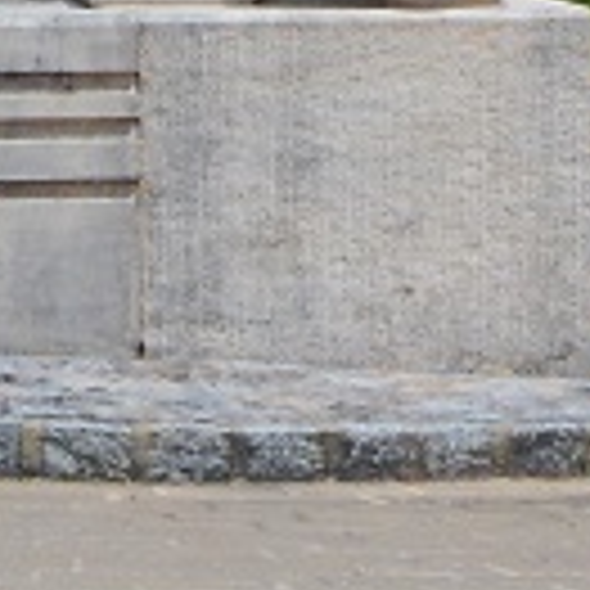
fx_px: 7019
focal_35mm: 364
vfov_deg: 4.8
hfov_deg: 4.8
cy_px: -401
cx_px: 113
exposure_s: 1/1250
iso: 125
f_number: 4.5
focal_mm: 13
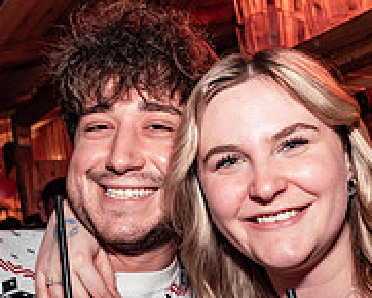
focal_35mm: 51
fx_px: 562
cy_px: 221
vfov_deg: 29.3
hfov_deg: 36.6
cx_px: 173
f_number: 4
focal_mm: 17
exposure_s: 1/60
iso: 1600
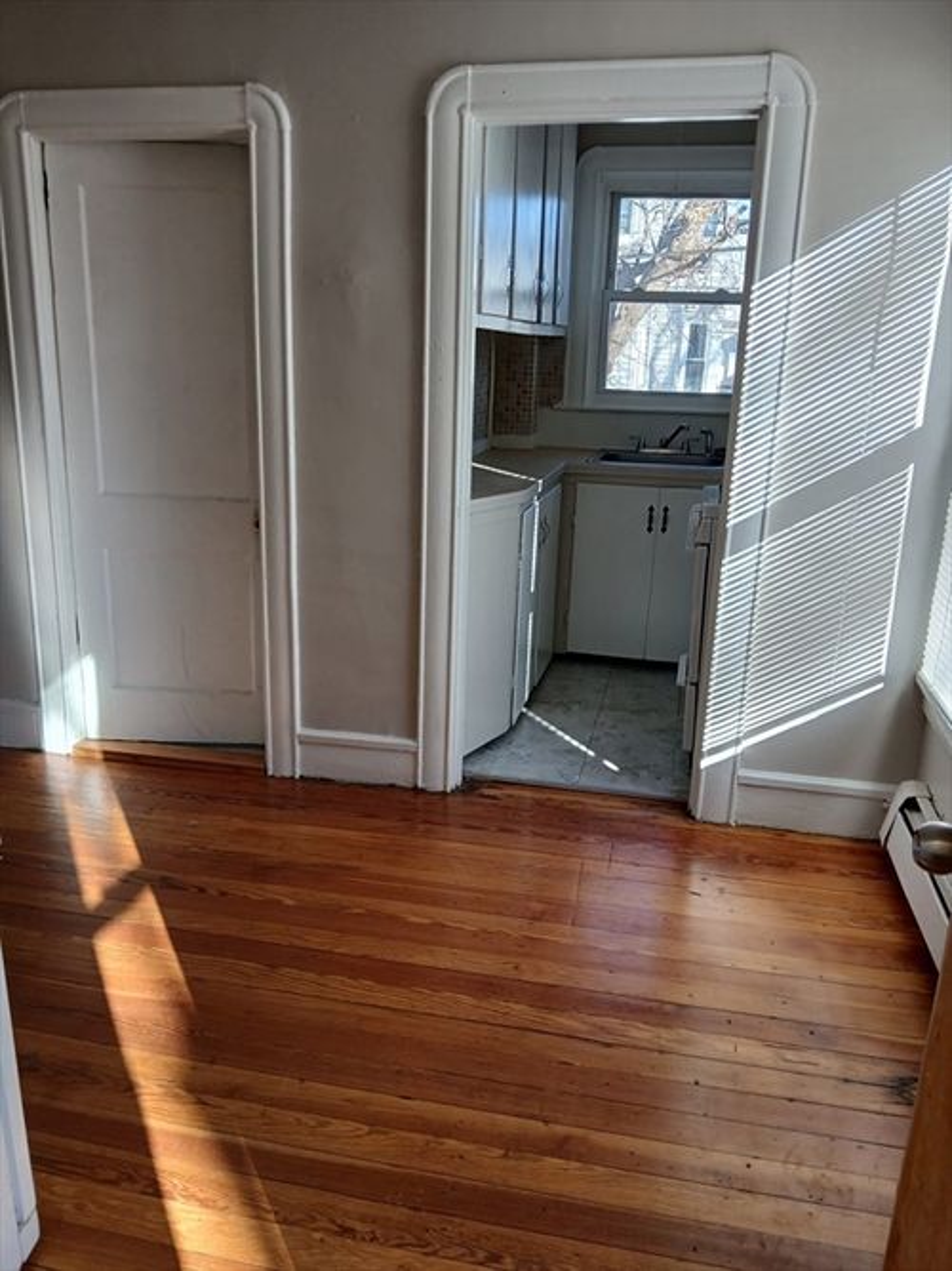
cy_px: 636
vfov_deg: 67.3
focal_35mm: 26
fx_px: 954
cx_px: 476
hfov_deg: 53.0
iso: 32
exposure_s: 1/60
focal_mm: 3.98
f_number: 1.8
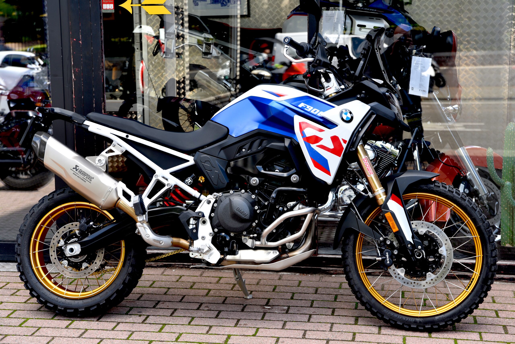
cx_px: 258
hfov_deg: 30.9
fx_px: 930
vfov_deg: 20.9
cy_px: 172
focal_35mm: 65
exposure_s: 1/100
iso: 200
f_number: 5
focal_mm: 65
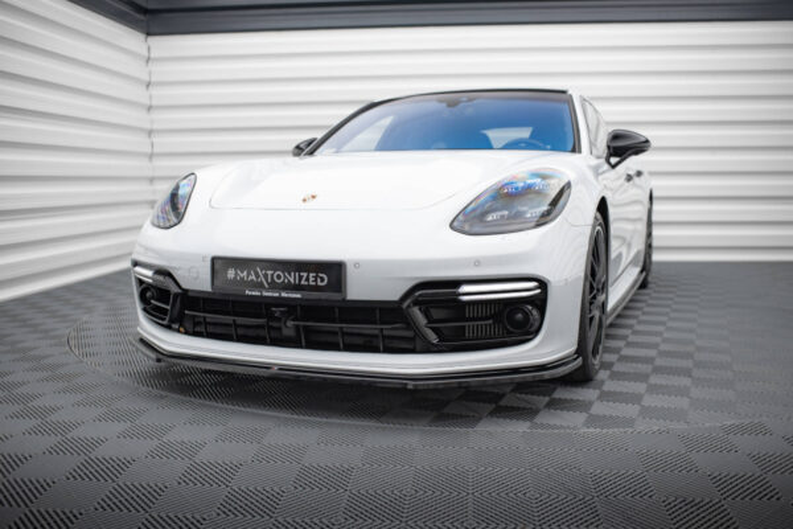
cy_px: 264
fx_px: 771
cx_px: 396
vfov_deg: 37.9
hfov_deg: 54.4
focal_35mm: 35
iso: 500
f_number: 2.5
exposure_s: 1/200
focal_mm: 35
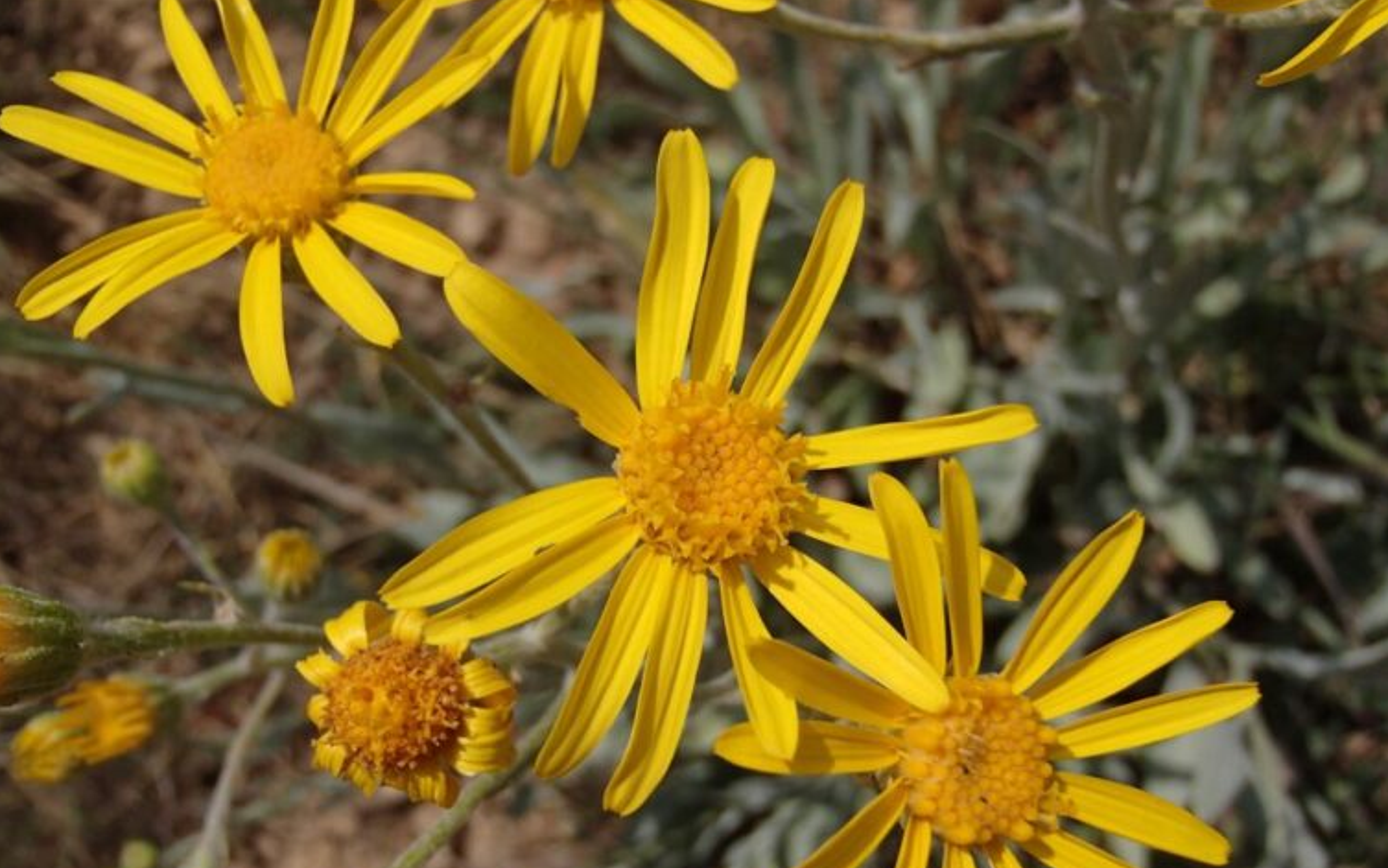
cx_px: 702
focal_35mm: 40
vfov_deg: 31.9
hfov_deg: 49.3
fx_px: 1513
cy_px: 512
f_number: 13
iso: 100
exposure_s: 1/250
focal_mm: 6.64
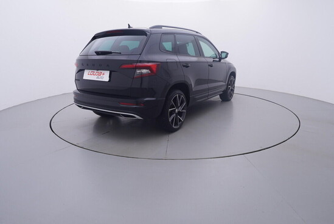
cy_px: 112
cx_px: 167
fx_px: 209
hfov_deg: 77.3
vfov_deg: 56.2
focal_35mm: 22
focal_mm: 15
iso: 200
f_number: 5
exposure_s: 1/80
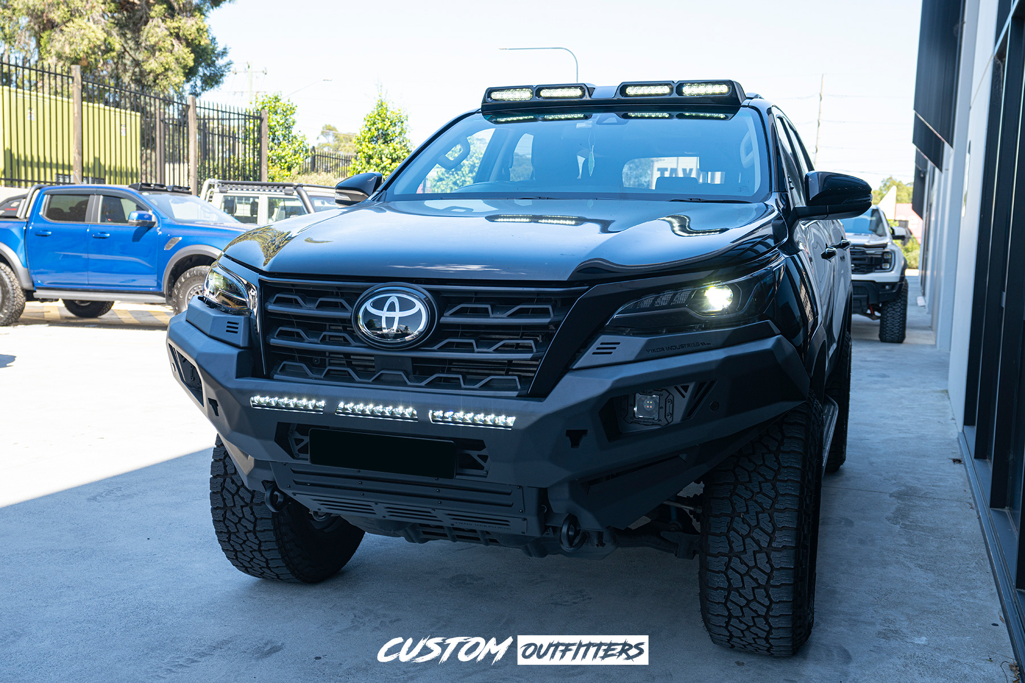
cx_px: 512
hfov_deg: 60.3
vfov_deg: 42.3
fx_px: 883
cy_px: 342
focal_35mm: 31
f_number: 4.5
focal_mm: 31
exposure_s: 1/80
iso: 100
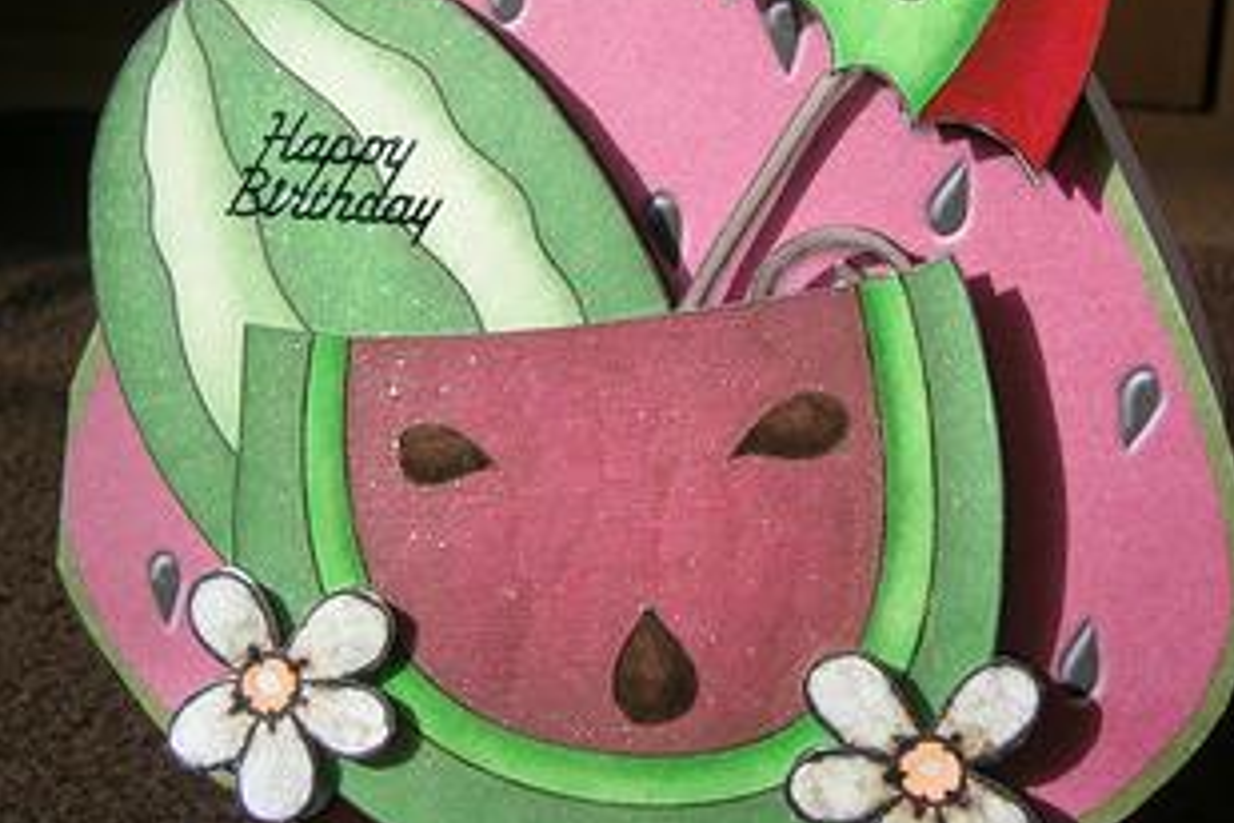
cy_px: 204
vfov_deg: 25.2
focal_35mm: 53
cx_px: 667
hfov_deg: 37.5
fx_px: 1817
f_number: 2.8
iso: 50
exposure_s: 1/241
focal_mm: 5.4
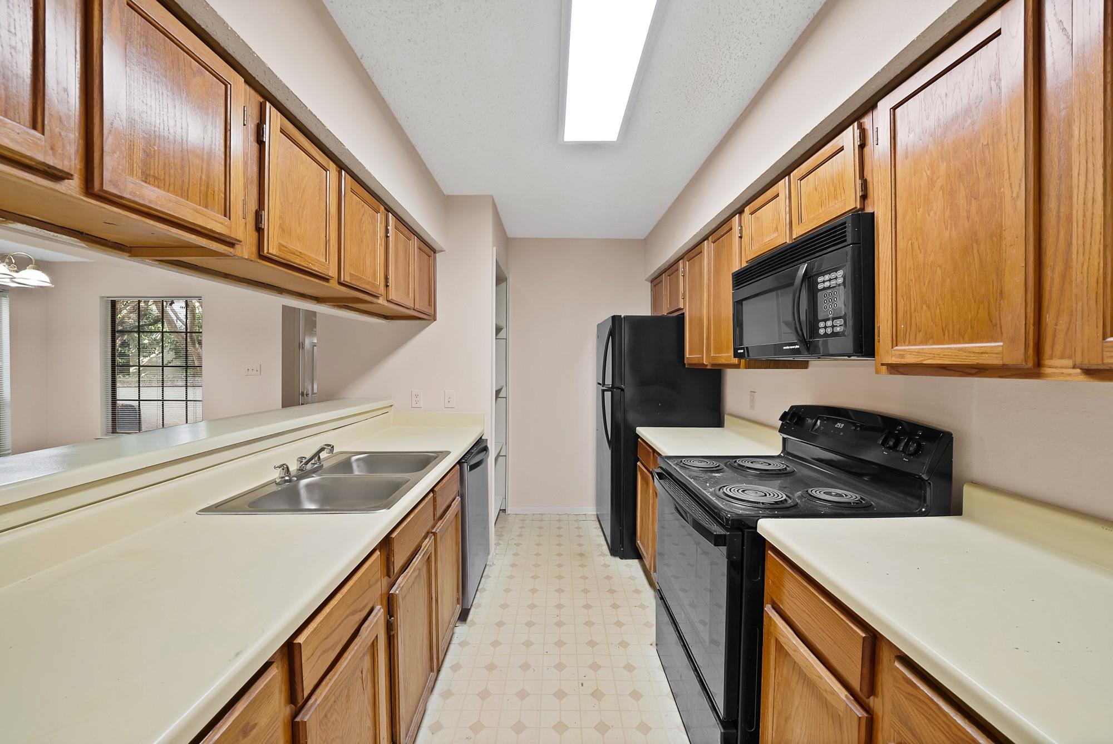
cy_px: 372
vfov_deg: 90.1
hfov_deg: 112.6
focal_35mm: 12
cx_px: 556
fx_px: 371
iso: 640
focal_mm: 12
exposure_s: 1
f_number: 9
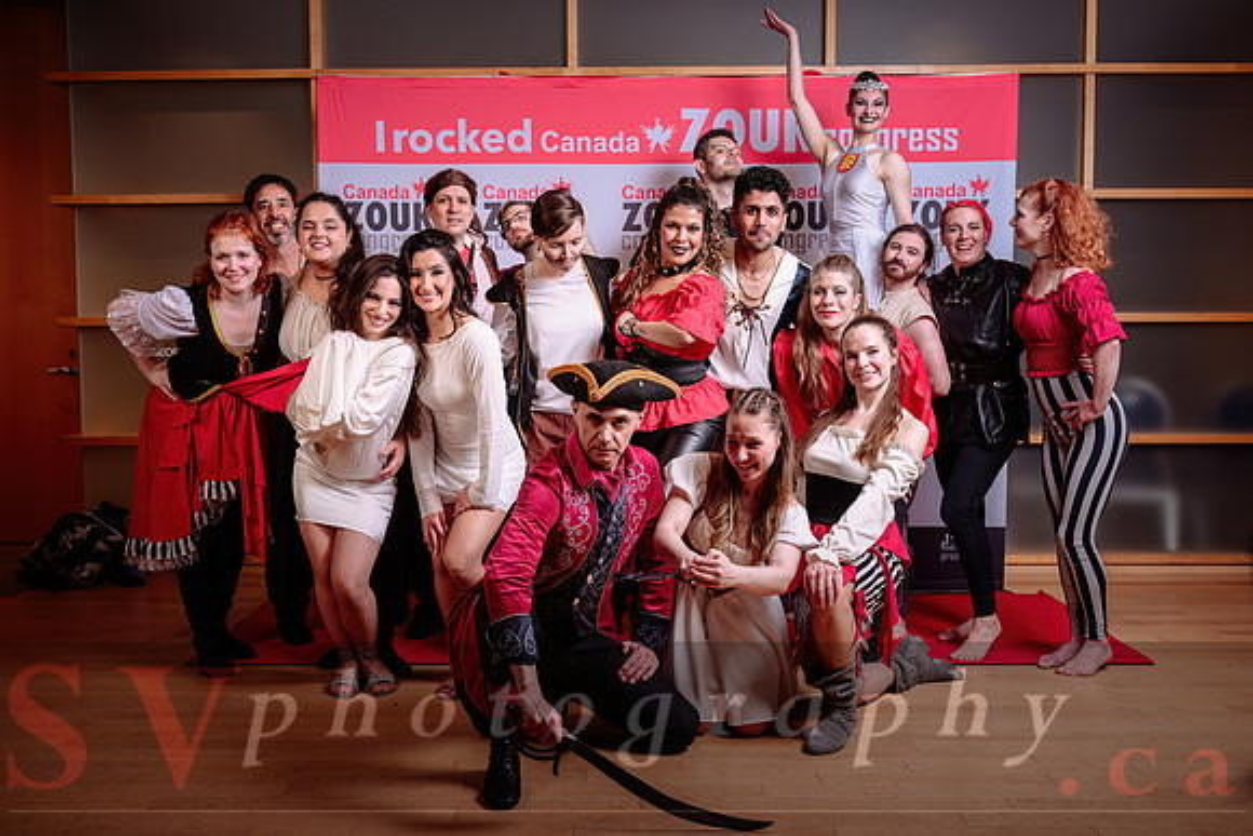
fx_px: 1239
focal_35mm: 36
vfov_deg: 37.3
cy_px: 431
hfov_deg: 53.7
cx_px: 626
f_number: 4.5
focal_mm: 34.5
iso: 100
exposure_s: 1/125
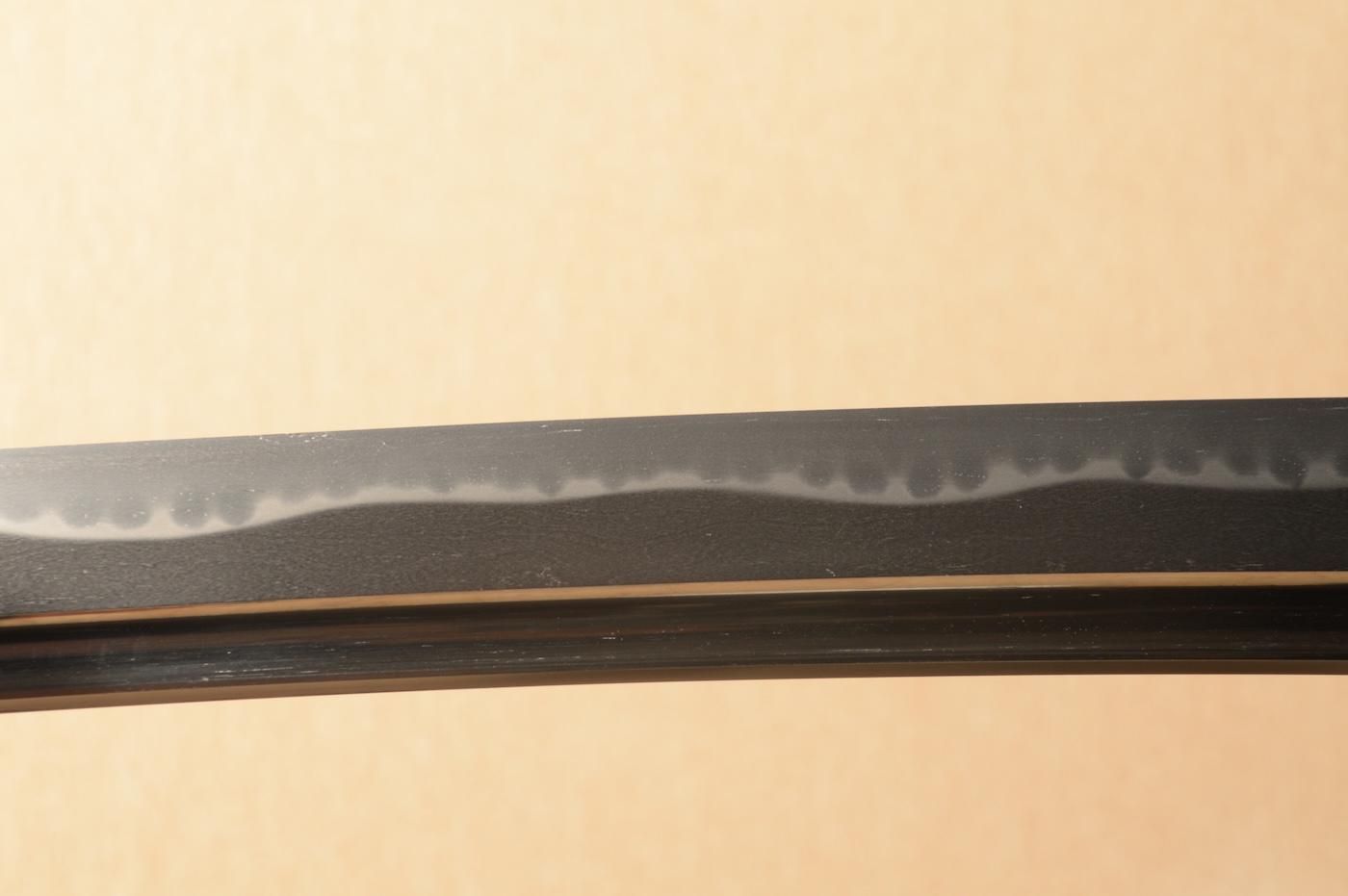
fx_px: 4490
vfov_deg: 11.4
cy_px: 448
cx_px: 674
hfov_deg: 17.1
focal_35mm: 120
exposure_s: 1/1.6
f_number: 11
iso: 400
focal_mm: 80
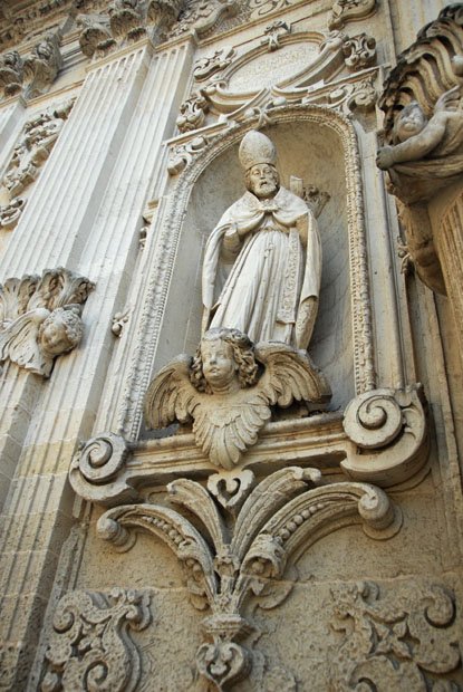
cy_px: 346
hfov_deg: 43.7
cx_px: 232
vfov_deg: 61.9
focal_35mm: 30
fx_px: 577
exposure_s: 1/250
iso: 200
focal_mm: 20
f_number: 3.5
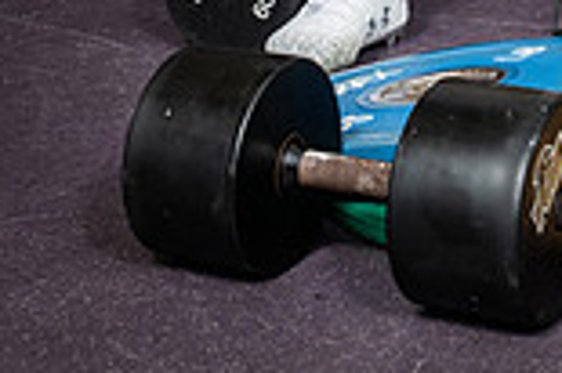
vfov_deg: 10.6
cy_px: -431
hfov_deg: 17.4
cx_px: 504
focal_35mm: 116
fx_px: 1809
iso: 500
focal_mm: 40
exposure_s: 1/250
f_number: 5.6
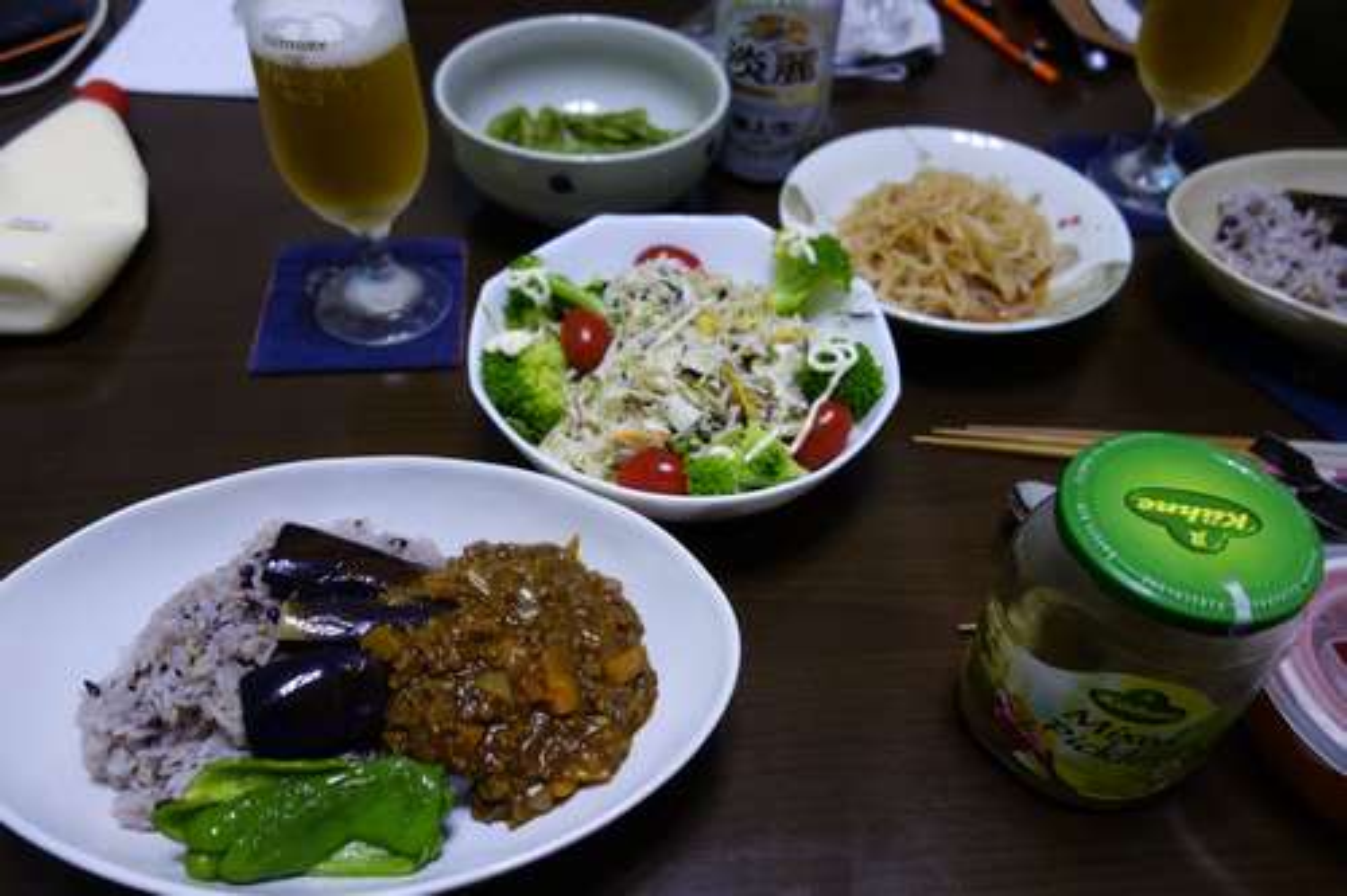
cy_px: 448
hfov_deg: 65.5
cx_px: 674
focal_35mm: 28
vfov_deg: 46.4
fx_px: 1047
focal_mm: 10.4
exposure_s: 1/30
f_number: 1.8
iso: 250
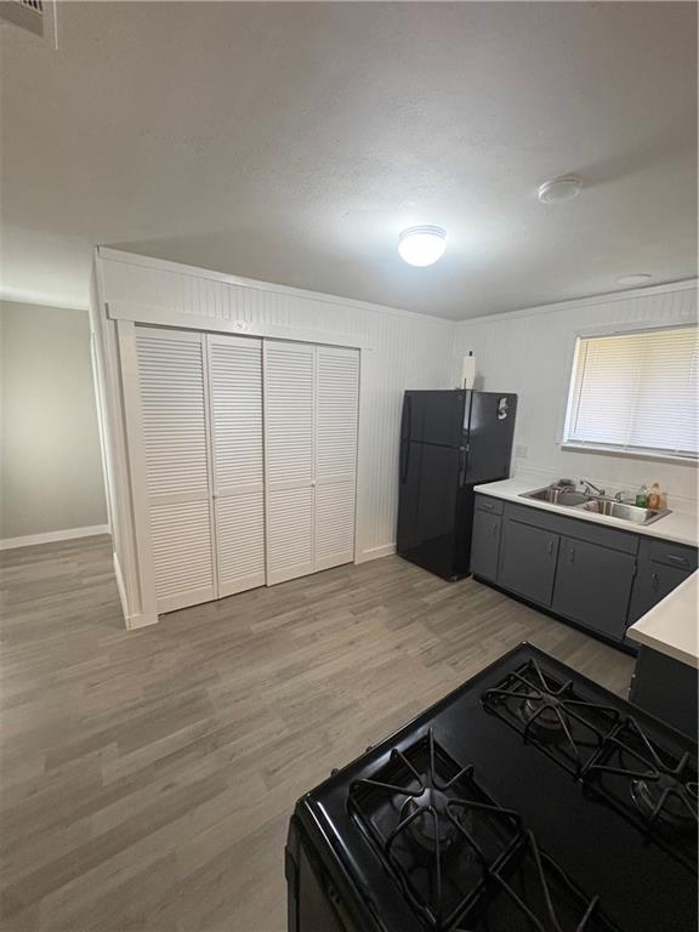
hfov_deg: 85.7
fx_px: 377
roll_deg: -2.1
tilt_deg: -9.0
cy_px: 466
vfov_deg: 102.1
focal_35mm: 14
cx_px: 350
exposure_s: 1/60
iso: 400
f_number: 2.2
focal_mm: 2.22
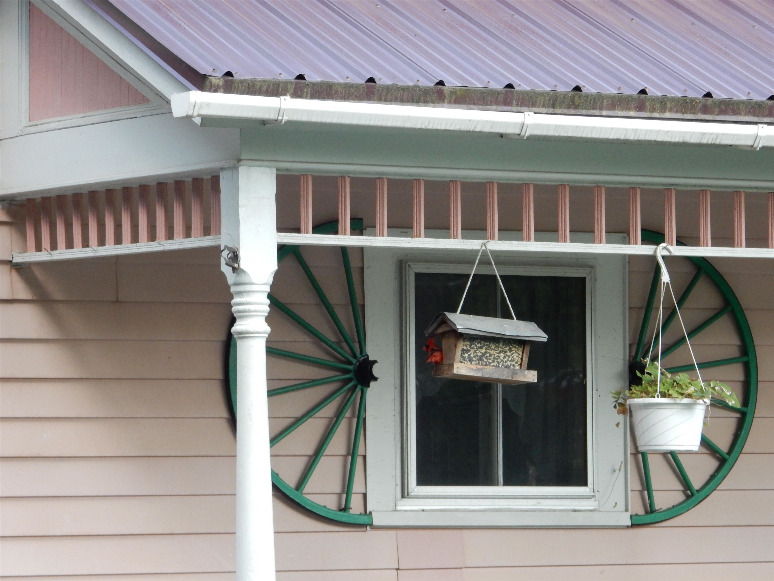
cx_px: 387
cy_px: 290
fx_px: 4315
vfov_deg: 7.7
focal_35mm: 193
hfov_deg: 10.2
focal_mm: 34.5
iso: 400
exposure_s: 1/100
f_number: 6.3
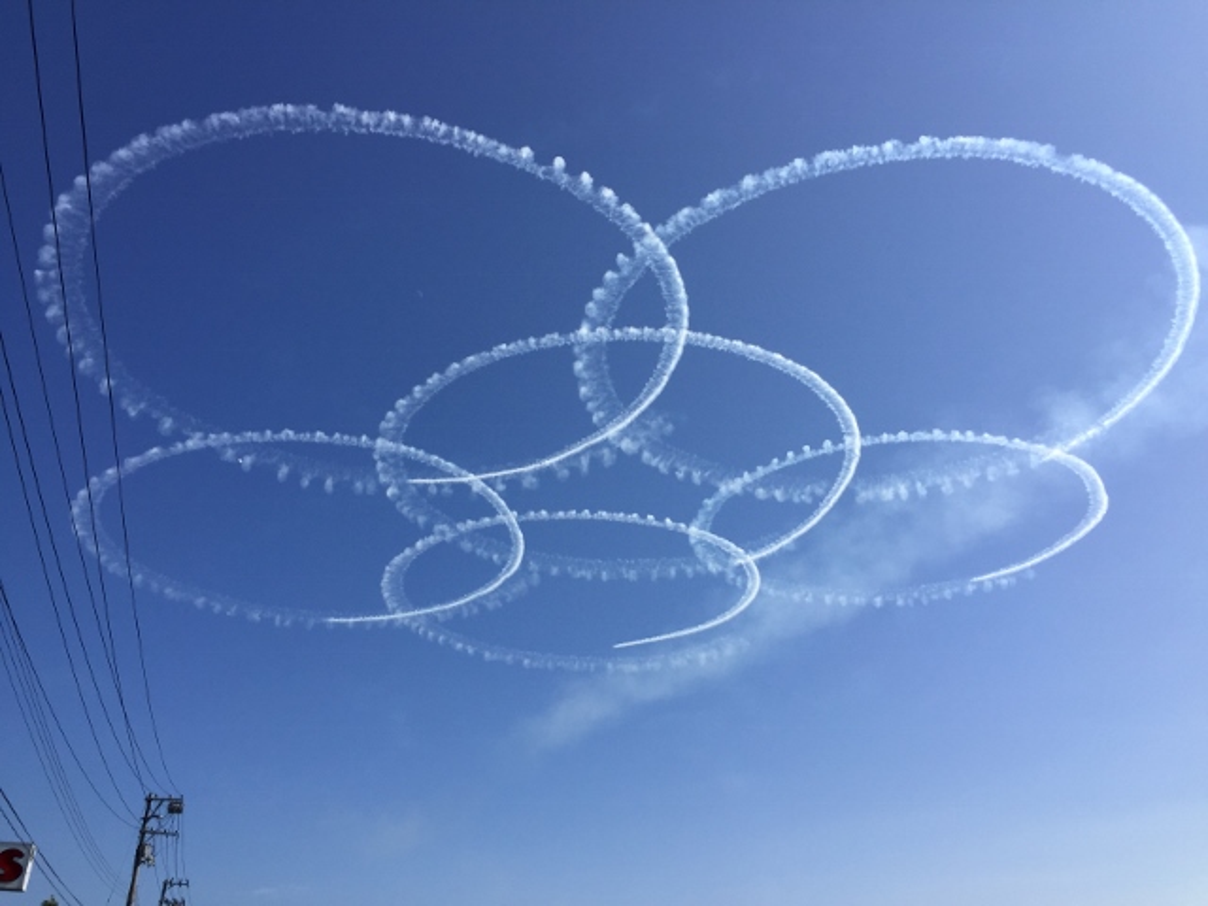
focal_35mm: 29
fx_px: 1012
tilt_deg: +30.5
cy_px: 453
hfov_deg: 61.7
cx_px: 604
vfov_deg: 48.2
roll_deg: -0.6
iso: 32
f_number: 2.2
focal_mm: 4.15
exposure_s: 1/3300
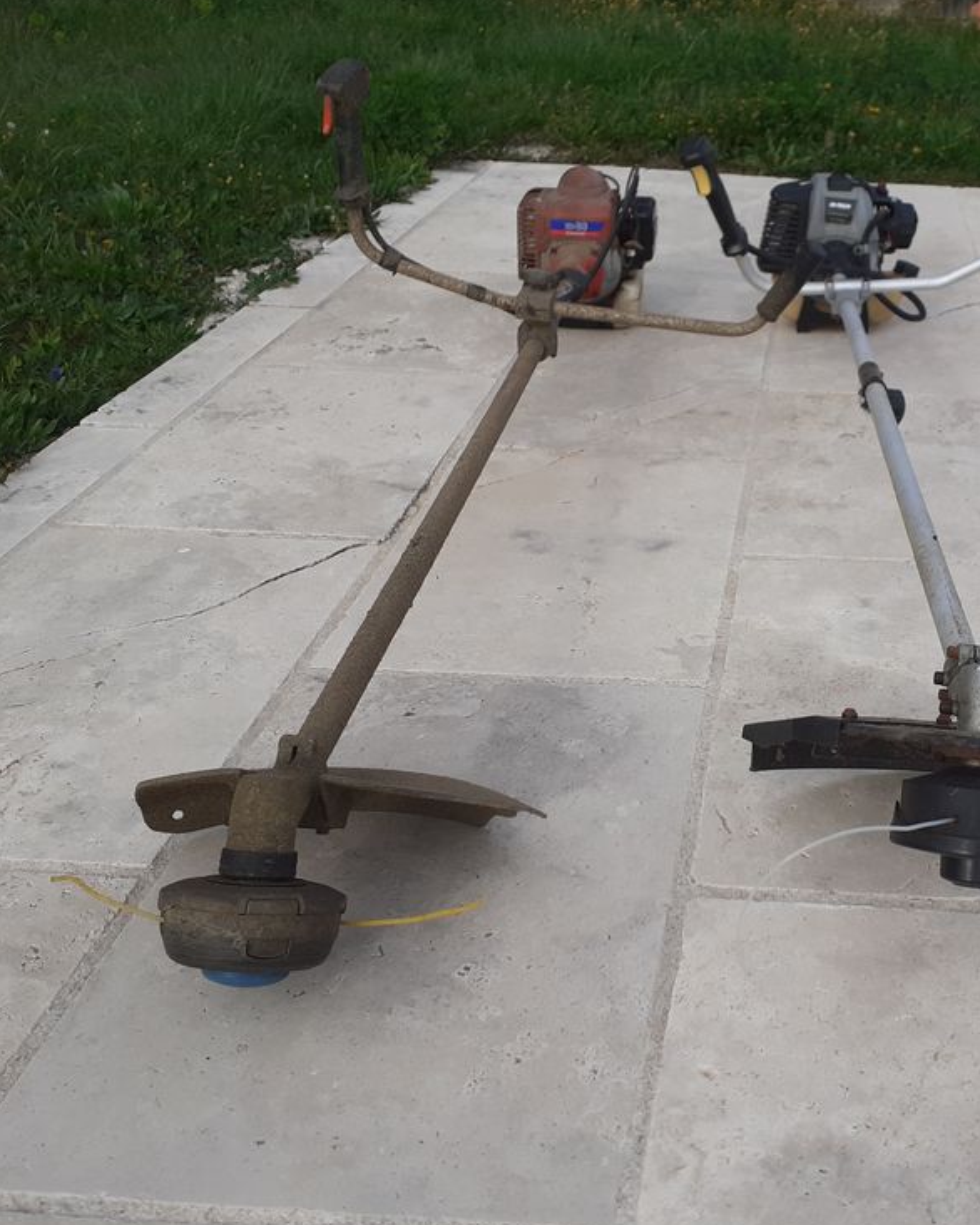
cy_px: 618
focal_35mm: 36
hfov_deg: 40.1
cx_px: 724
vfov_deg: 50.3
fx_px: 1305
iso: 40
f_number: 1.9
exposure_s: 1/1122
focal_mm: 3.6
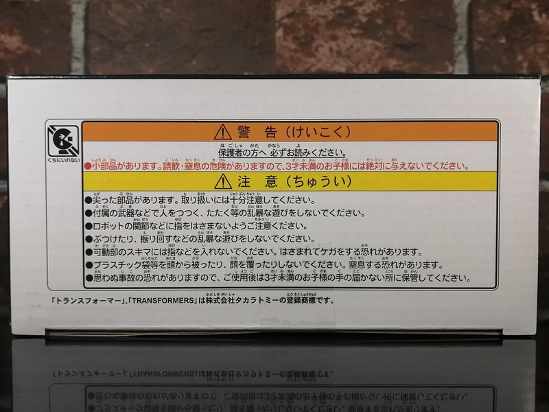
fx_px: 650
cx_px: 274
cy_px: 206
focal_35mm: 41
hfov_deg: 45.8
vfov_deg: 35.1
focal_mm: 3.62
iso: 50
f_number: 1.8
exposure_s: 1/220
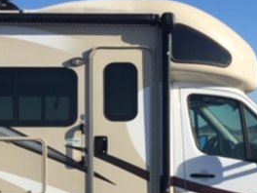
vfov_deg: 16.6
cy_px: 161
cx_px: 25
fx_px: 653
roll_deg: +0.4
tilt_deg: -4.0
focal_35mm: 88
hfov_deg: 21.7
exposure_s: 1/2326
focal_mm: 4.15
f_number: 2.2
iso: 32
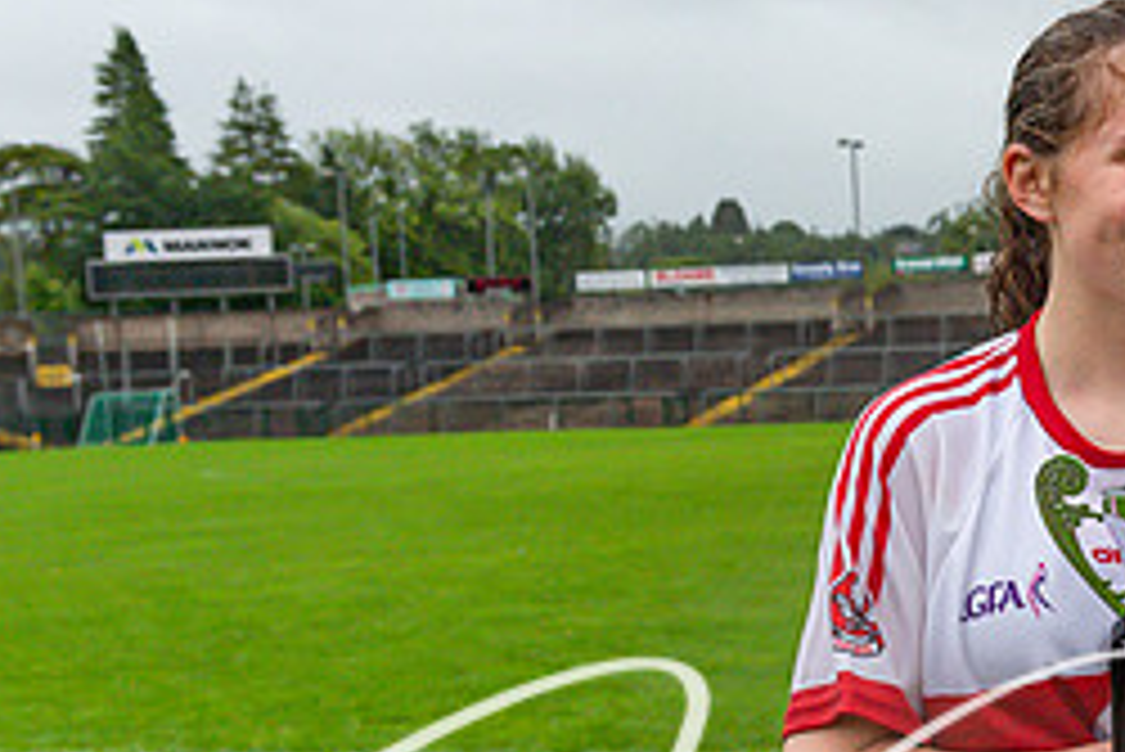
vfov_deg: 15.3
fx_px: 2783
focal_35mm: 89
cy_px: 505
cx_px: 1398
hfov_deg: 21.1
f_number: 4
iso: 1250
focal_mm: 34
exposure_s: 1/100
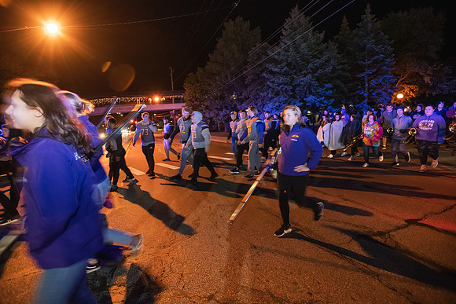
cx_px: 228
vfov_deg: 70.5
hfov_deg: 93.3
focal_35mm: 17
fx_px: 215
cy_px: 152
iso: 5000
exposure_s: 1/40
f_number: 3.5
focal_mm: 17
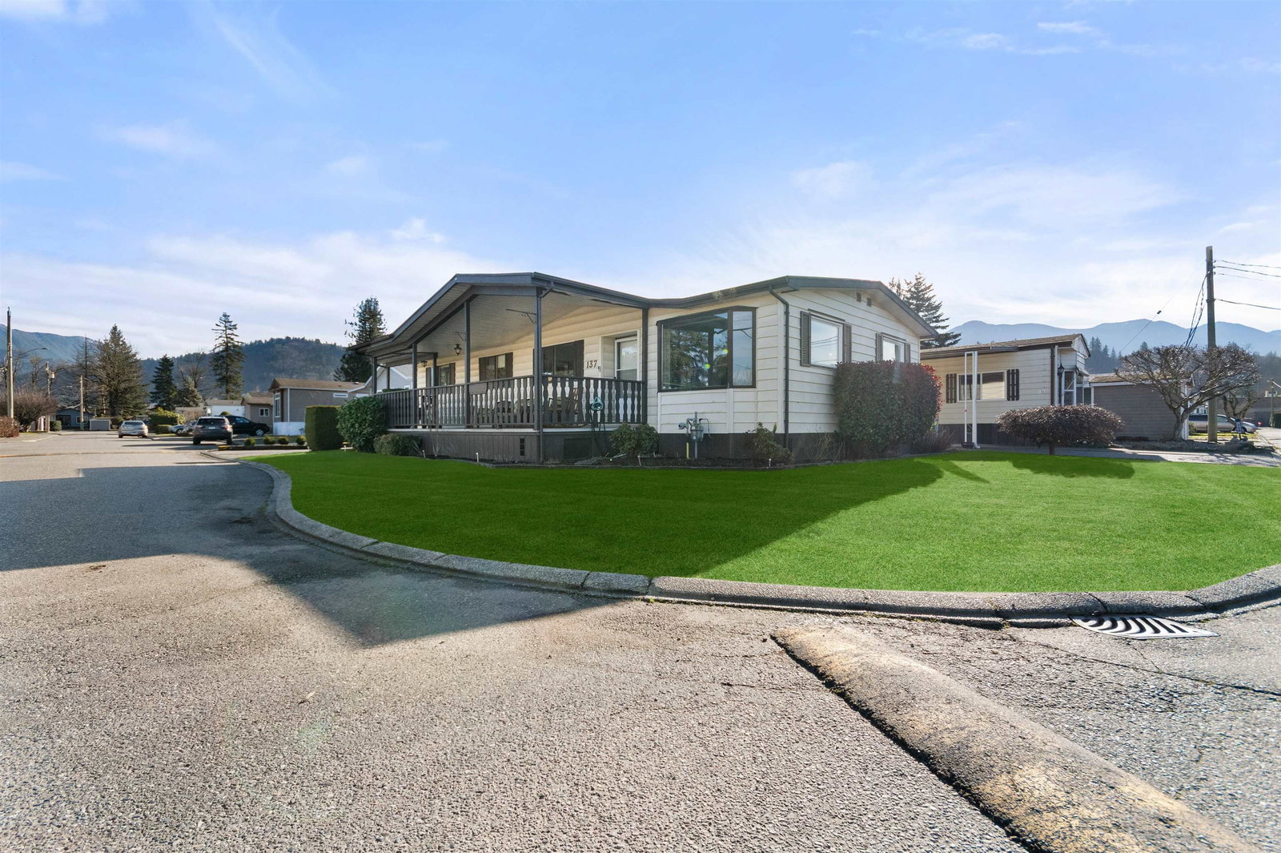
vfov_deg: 77.3
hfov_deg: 100.4
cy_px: 426
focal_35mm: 15
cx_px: 640
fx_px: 533
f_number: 7.1
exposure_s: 1/800
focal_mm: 10
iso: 250
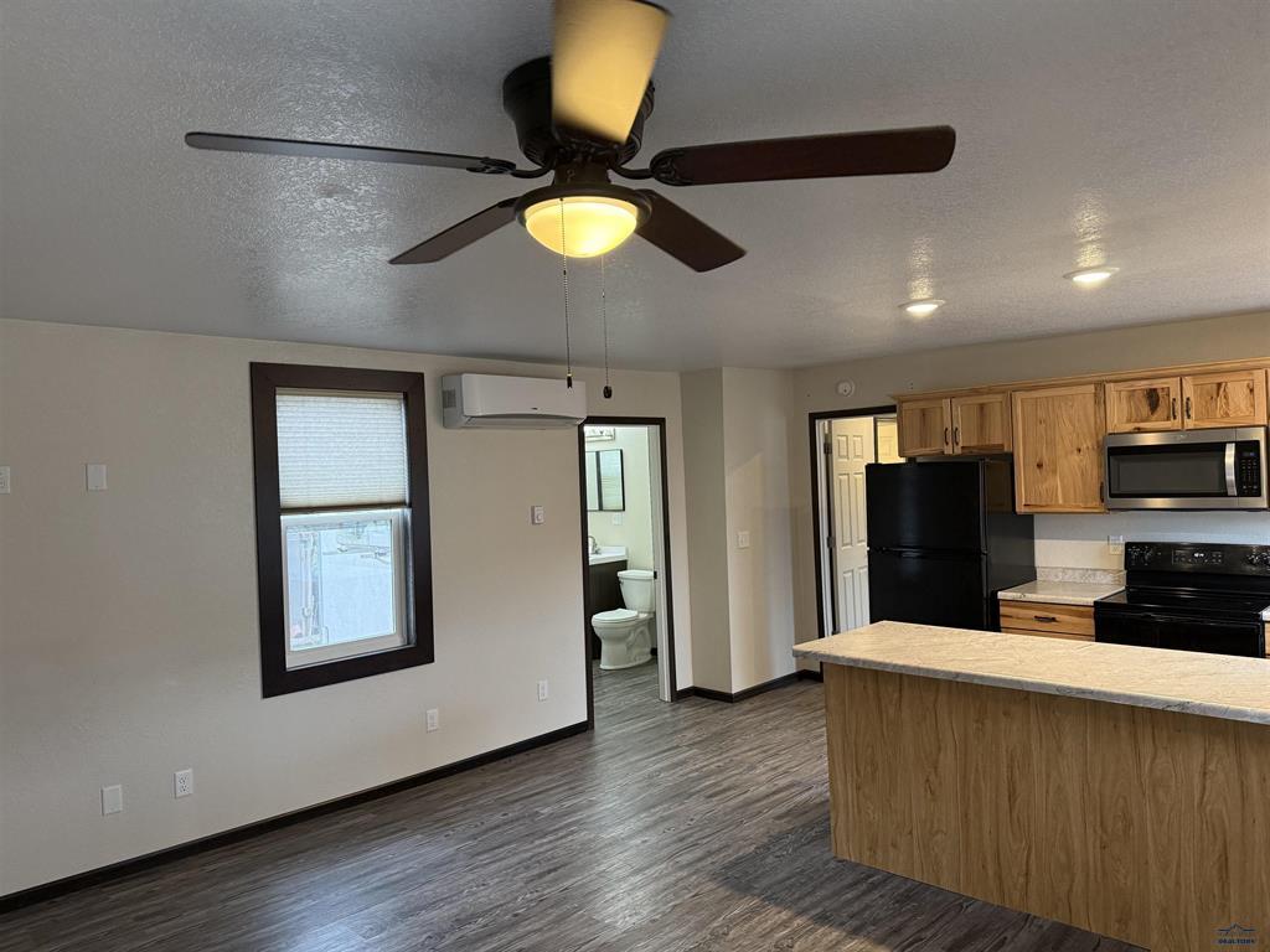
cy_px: 476
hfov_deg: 71.6
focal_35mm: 24
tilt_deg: +0.3
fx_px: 881
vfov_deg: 56.8
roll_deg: +2.3
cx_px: 635
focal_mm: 6.76
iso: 320
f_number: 1.78
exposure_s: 1/120
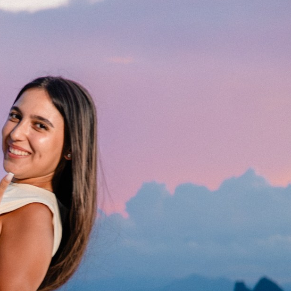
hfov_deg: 10.2
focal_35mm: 162
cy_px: 282
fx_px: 1541
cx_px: -226
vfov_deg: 10.7
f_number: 3.2
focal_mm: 50
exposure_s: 1/400
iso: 1600
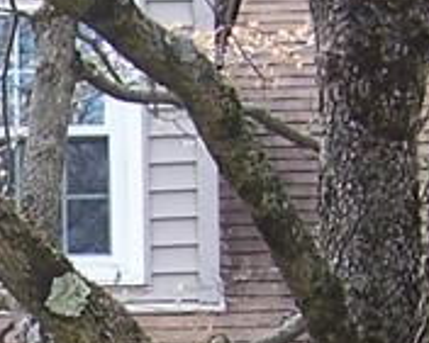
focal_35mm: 216
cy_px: 647
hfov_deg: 8.5
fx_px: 2744
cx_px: -392
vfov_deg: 7.0
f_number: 2.8
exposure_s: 1/125
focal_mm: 6.3
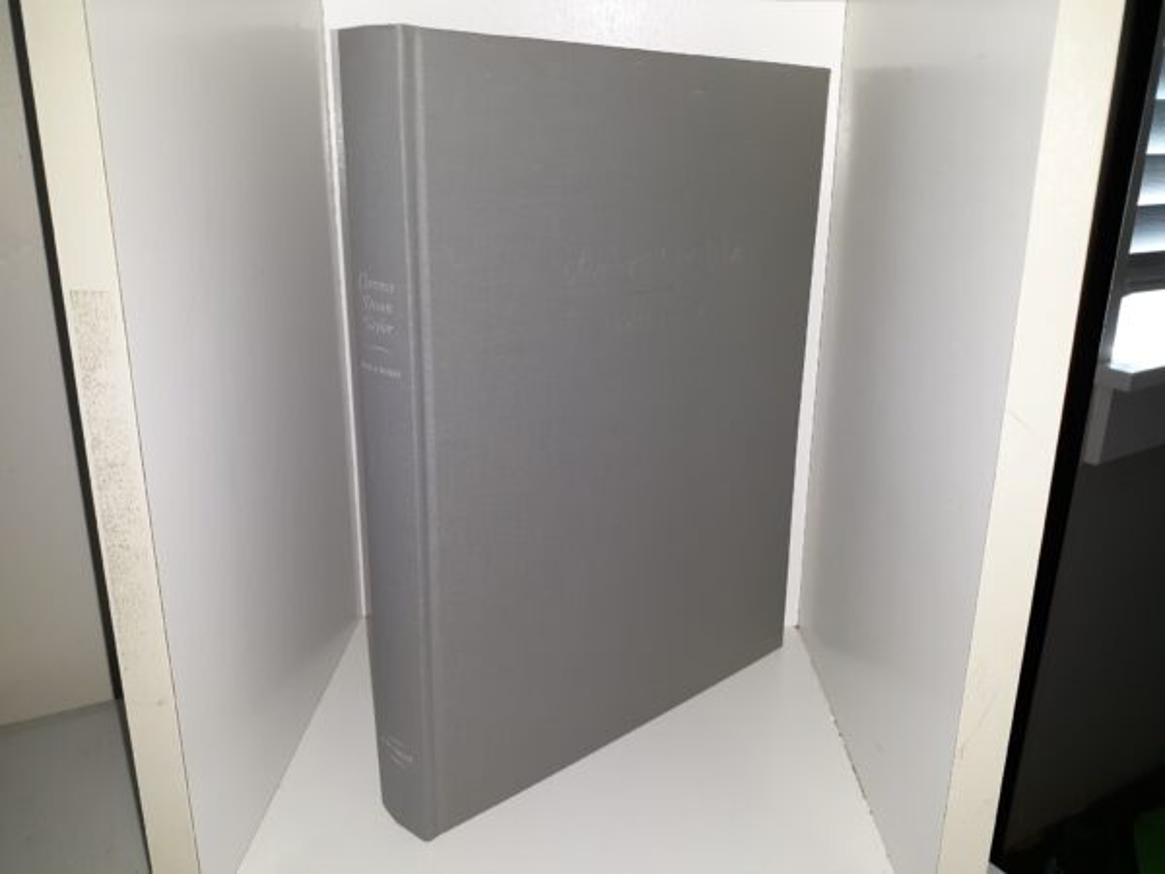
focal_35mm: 28
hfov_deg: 63.4
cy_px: 437
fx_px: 942
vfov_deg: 49.7
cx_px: 582
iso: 80
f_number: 1.7
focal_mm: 3.7
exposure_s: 1/120
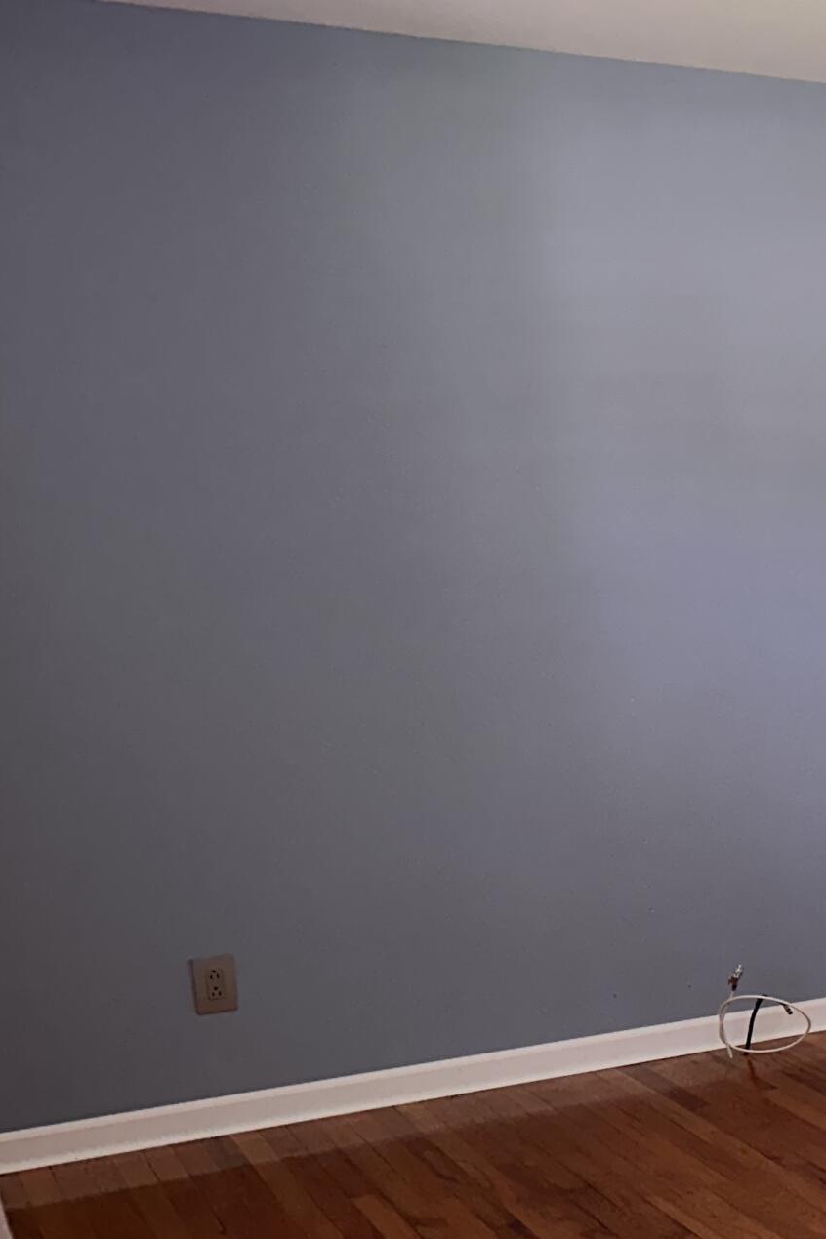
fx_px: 2030
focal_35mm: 59
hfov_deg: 19.0
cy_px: 848
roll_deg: +1.5
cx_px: 1378
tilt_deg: -8.6
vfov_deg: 33.6
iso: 250
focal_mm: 6.86
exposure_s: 1/76
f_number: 1.78
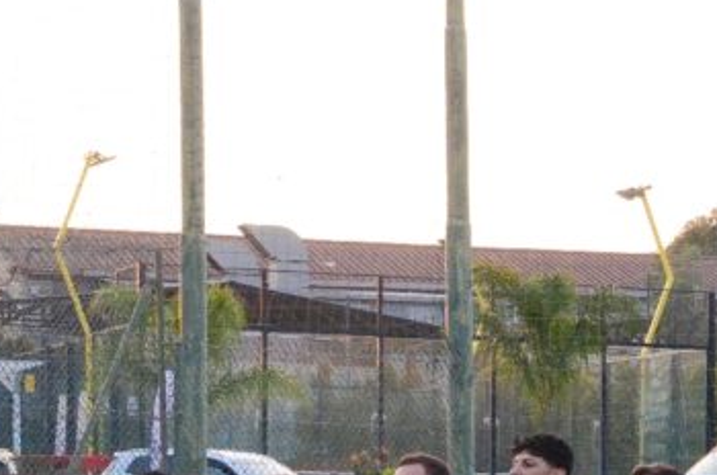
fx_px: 3926
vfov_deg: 6.9
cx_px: 854
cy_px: 636
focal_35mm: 197
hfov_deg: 10.3
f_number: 10
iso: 2000
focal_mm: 45
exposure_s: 1/250
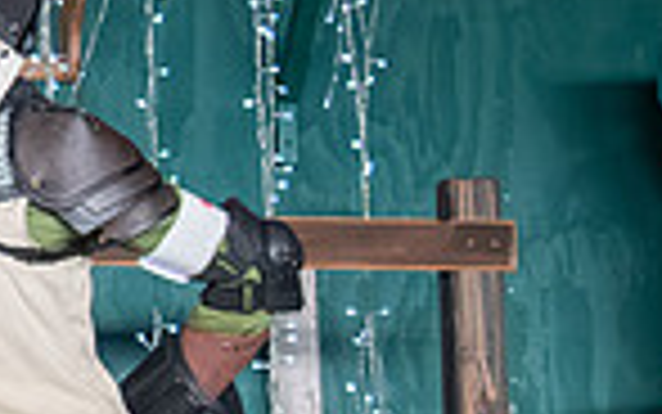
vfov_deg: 5.3
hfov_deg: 8.1
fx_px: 4458
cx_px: -672
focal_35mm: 247
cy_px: 298
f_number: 5.6
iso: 8000
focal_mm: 38
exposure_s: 1/320
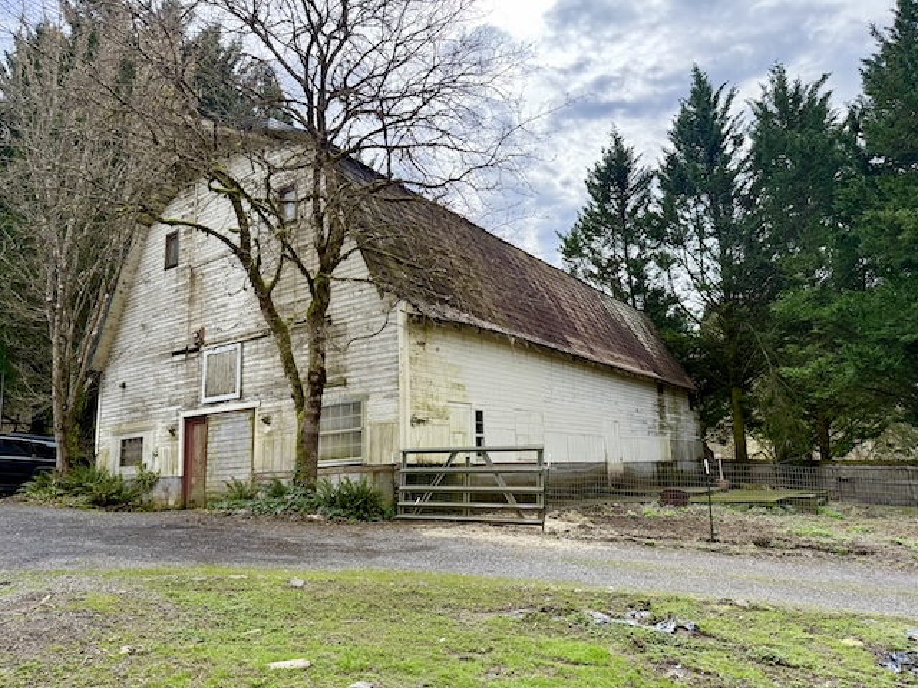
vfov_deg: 56.8
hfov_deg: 71.6
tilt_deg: +10.3
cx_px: 459
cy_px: 344
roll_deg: +3.3
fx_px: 636
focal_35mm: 24
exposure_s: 1/2000
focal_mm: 6.76
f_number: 1.78
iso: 100
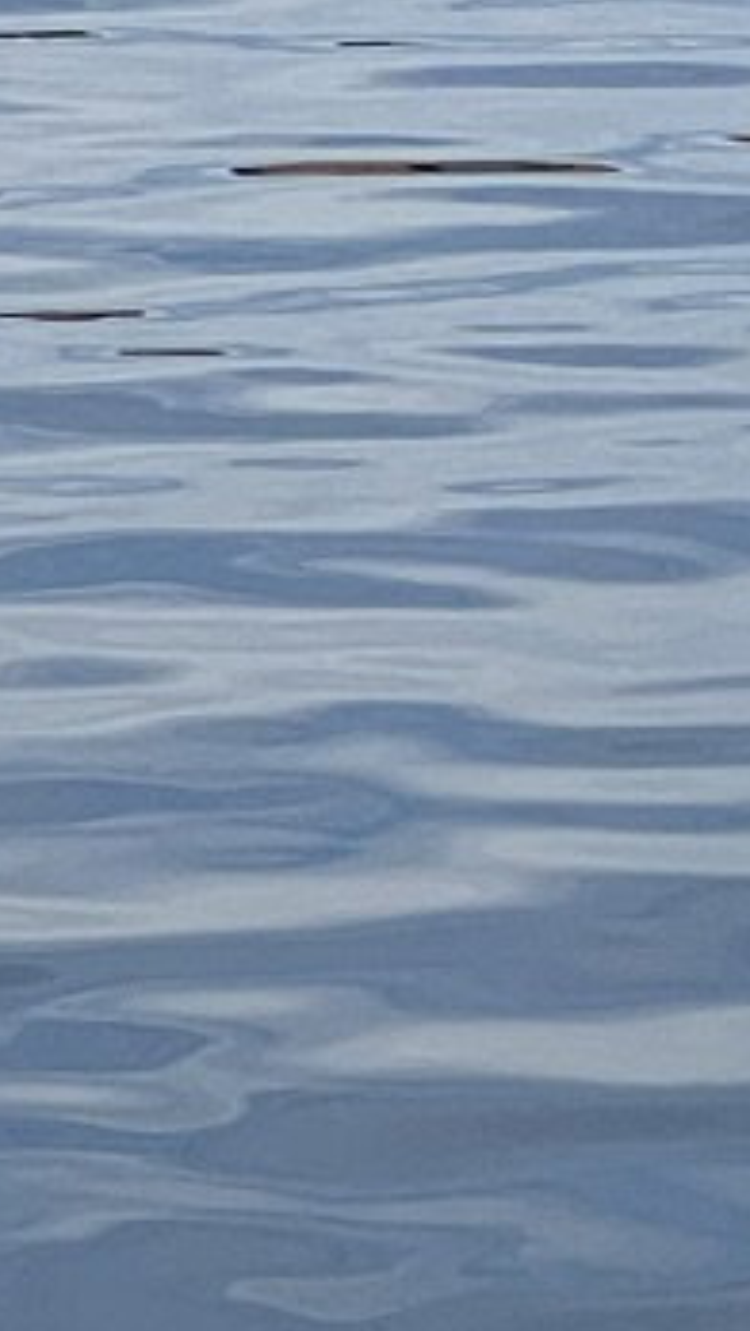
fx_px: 17448
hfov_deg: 2.4
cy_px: -1044
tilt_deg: -3.3
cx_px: 1982
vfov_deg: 4.3
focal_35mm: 494
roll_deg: +1.5
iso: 32
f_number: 2.8
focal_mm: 9
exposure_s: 1/732
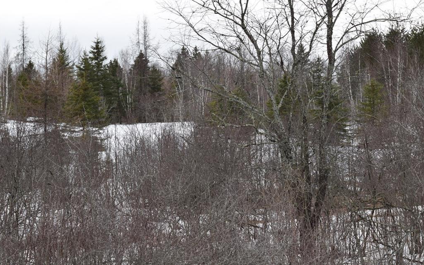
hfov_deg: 24.5
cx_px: 211
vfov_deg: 15.5
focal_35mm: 85
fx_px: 977
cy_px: 125
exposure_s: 1/125
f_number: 9
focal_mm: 55
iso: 400
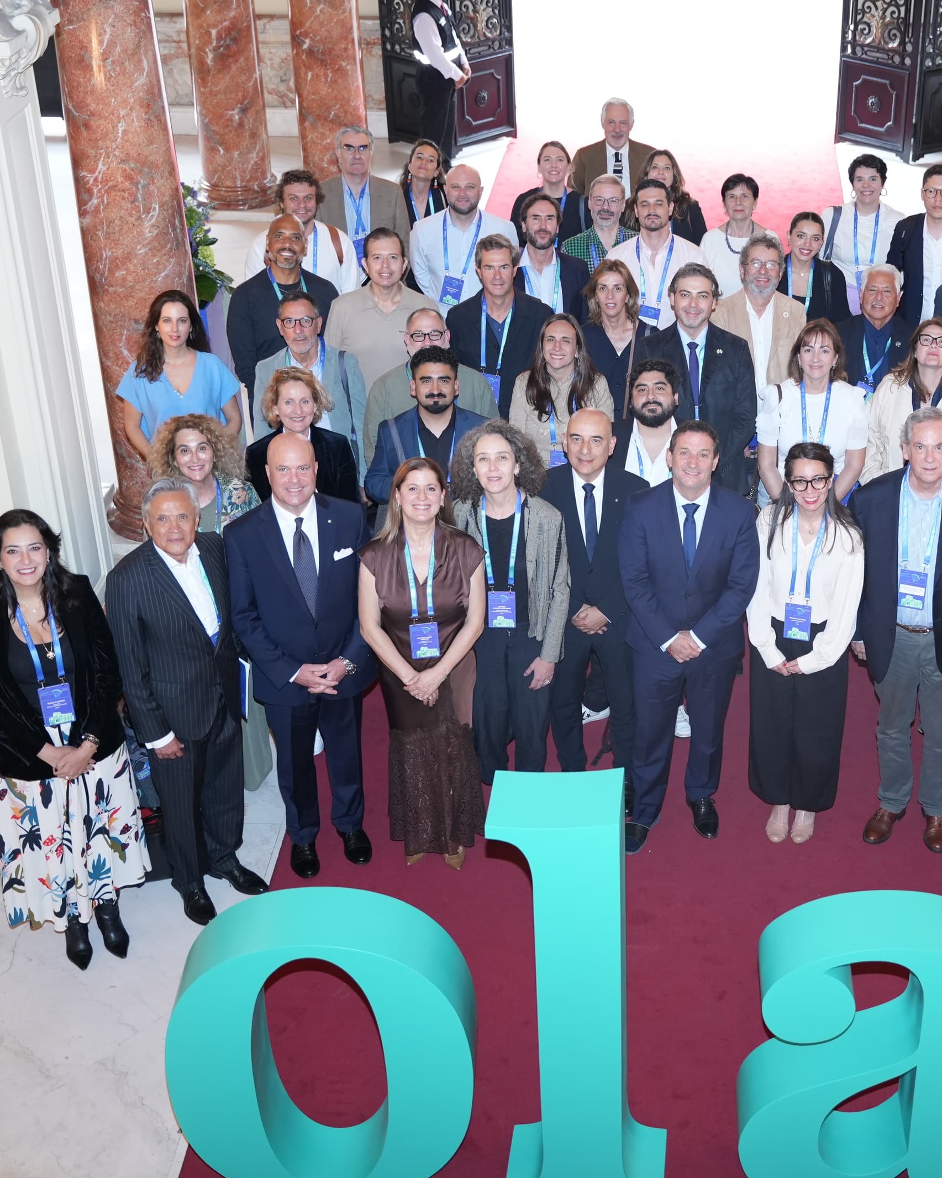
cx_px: 668
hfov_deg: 27.5
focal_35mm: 55
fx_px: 1903
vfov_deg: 34.4
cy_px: 582
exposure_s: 1/125
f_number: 2.8
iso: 1250
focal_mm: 35.4
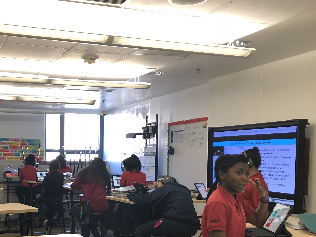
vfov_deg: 29.2
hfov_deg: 37.9
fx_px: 447
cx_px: 77
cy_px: 181
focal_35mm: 49
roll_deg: +0.2
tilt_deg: -3.4
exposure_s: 1/120
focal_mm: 3.99
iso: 125
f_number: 1.8
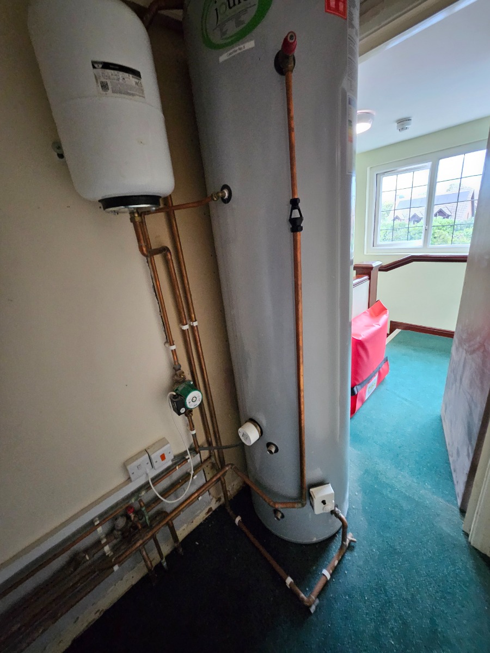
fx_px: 245
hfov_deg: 89.9
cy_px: 326
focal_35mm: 13
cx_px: 245
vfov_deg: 106.2
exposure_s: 1/33
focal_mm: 1.74
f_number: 2.2
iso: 640
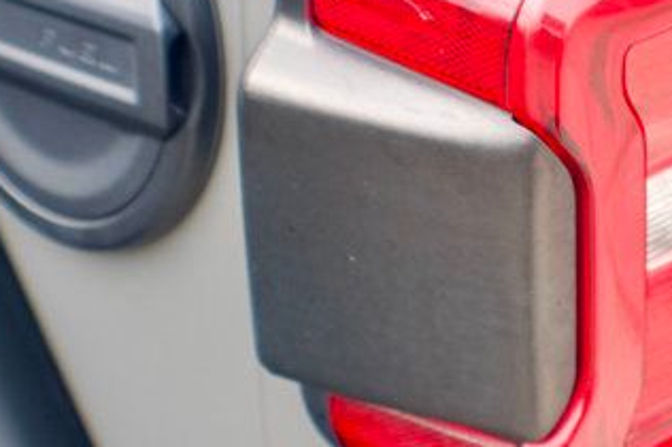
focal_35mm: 152
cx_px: 585
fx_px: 2834
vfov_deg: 9.0
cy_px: 150
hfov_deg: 13.4
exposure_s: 1/80
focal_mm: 50
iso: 1000
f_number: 4.5
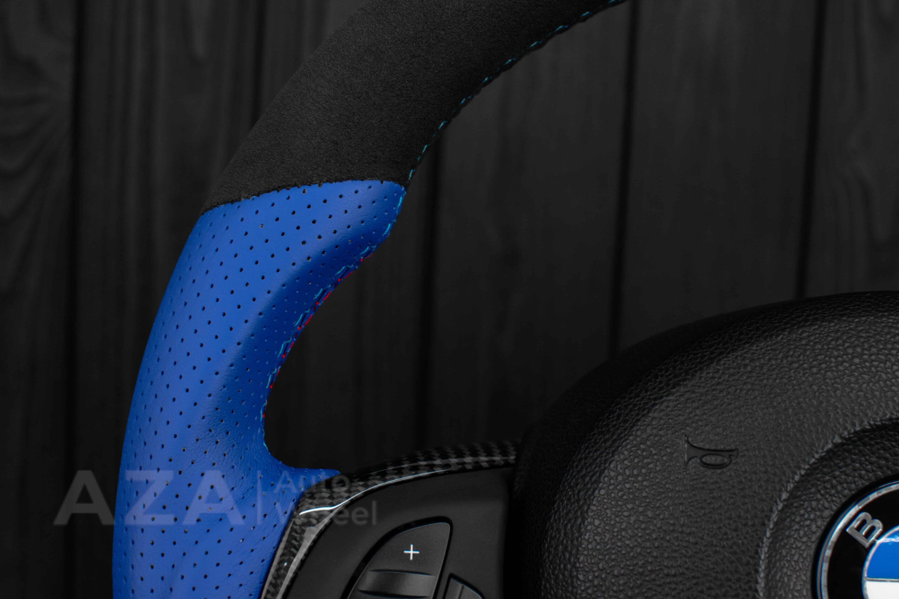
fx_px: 1311
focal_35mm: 52
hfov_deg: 37.8
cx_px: 450
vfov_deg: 25.8
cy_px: 300
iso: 500
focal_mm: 35
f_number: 6.3
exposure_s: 1/125
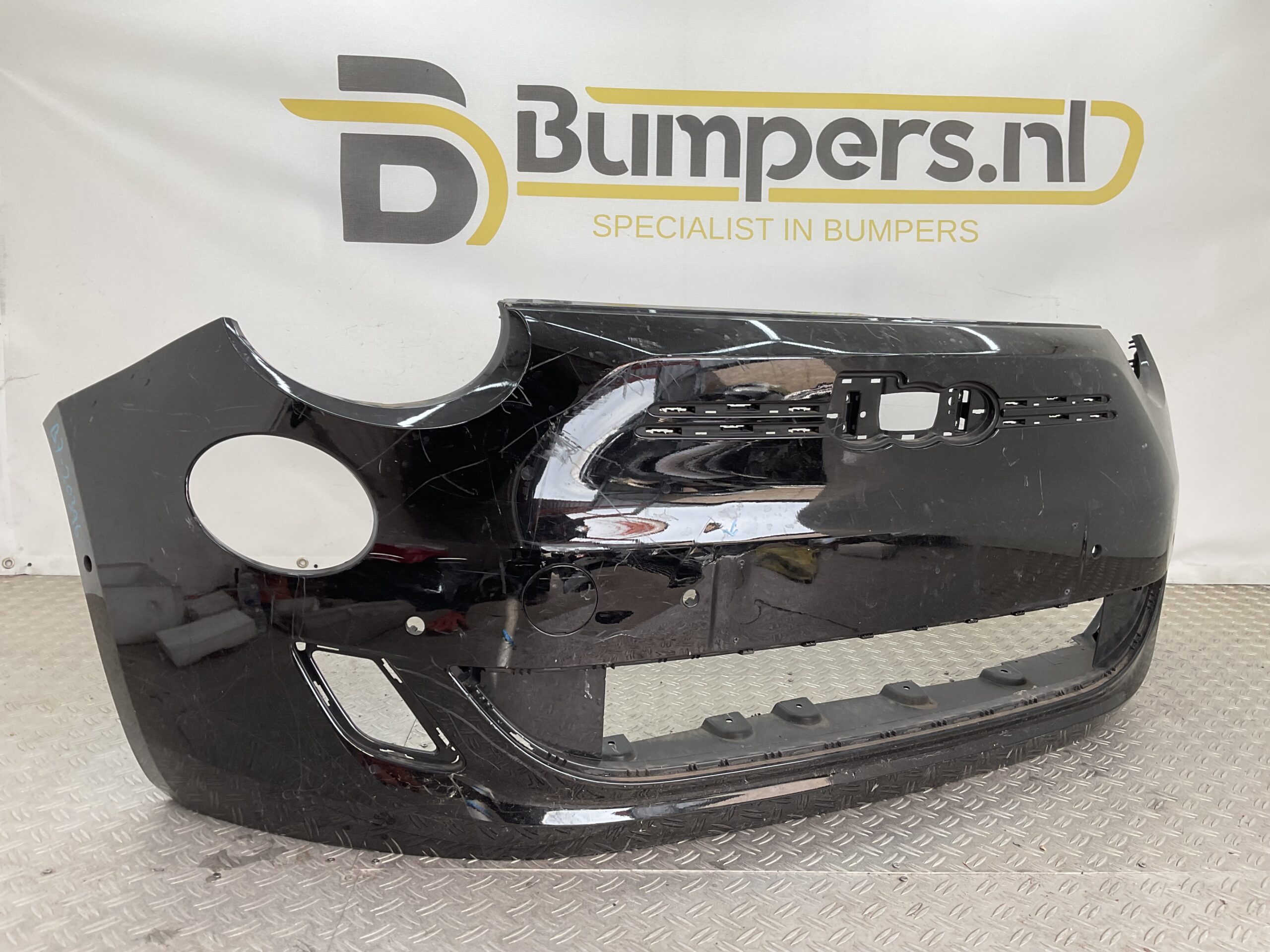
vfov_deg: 48.2
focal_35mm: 29
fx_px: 1064
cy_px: 476
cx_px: 635
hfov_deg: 61.7
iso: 16
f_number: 1.8
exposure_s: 1/120
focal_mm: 3
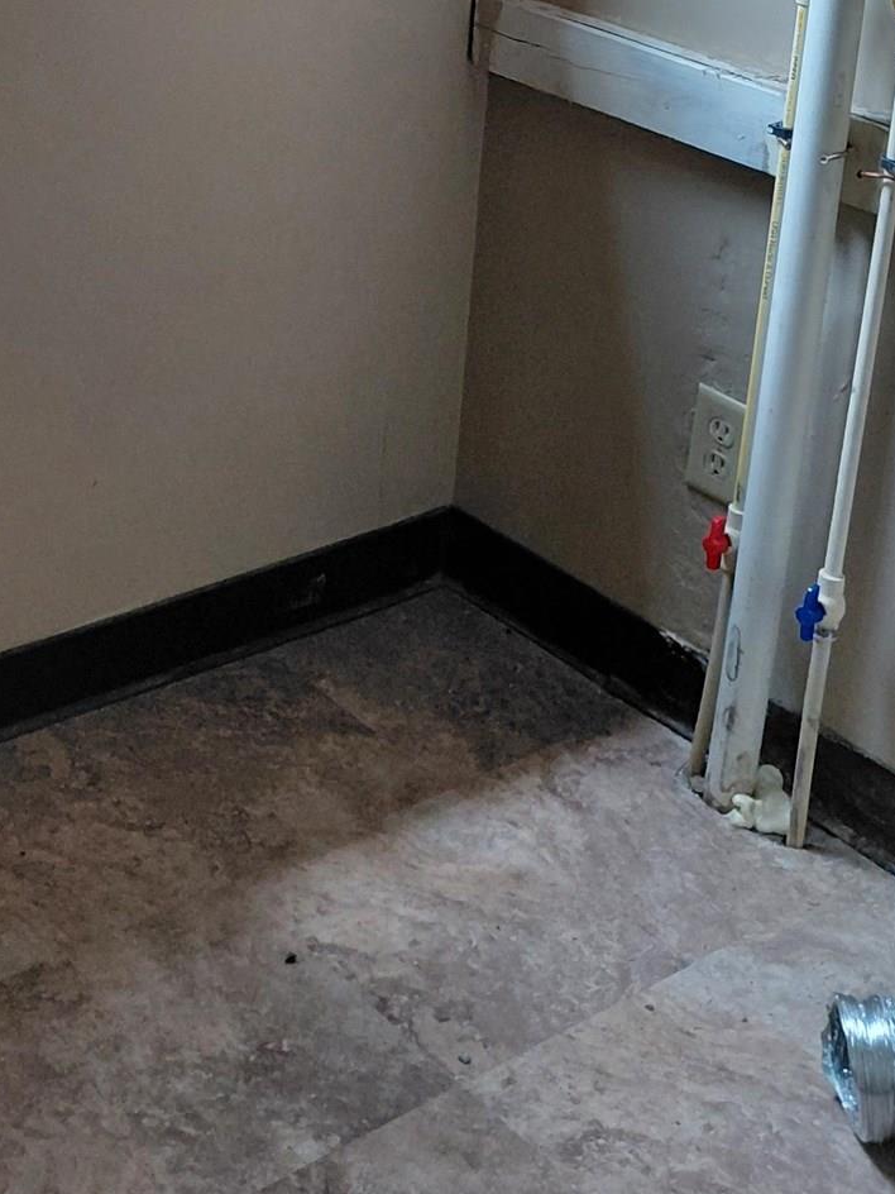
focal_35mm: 61
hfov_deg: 22.6
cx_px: -107
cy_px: -172
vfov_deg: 28.3
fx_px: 2103
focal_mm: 4.69
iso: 200
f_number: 1.8
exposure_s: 1/120
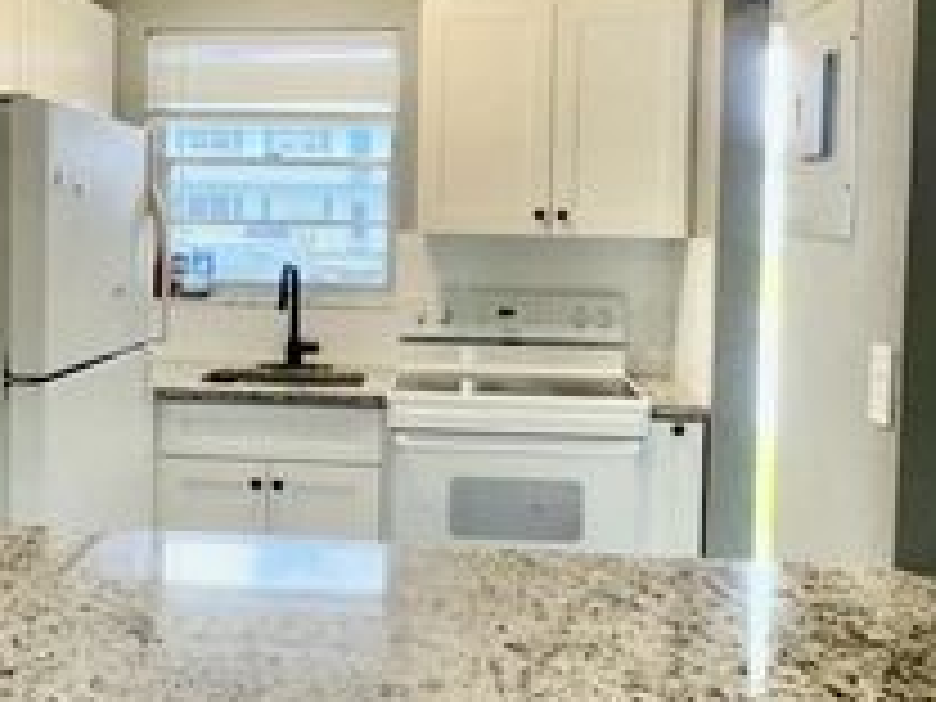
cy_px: 256
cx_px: 346
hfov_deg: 43.5
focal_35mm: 43
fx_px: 1163
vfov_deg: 33.4
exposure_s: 1/139
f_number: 2.2
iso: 32
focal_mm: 2.22
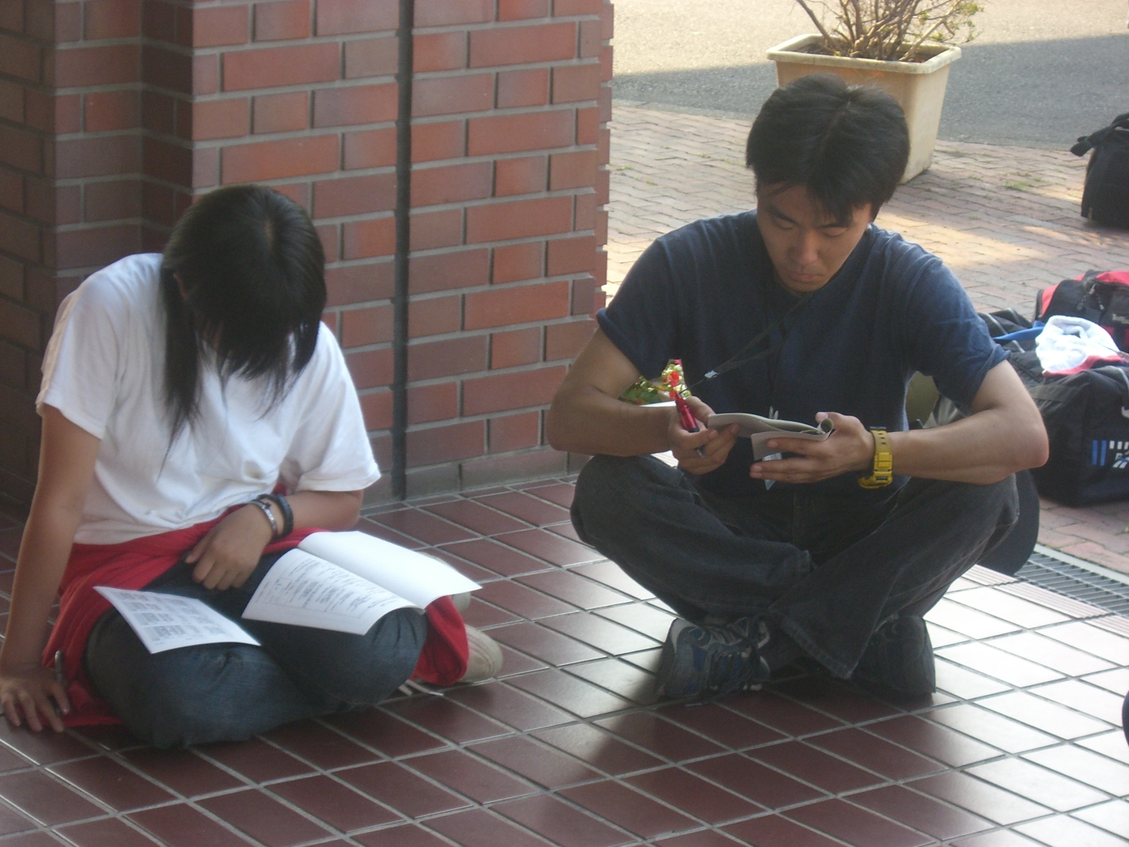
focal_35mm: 114
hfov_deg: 17.3
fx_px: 3718
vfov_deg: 13.0
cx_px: 564
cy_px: 424
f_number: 5.2
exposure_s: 1/60
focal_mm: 18.6
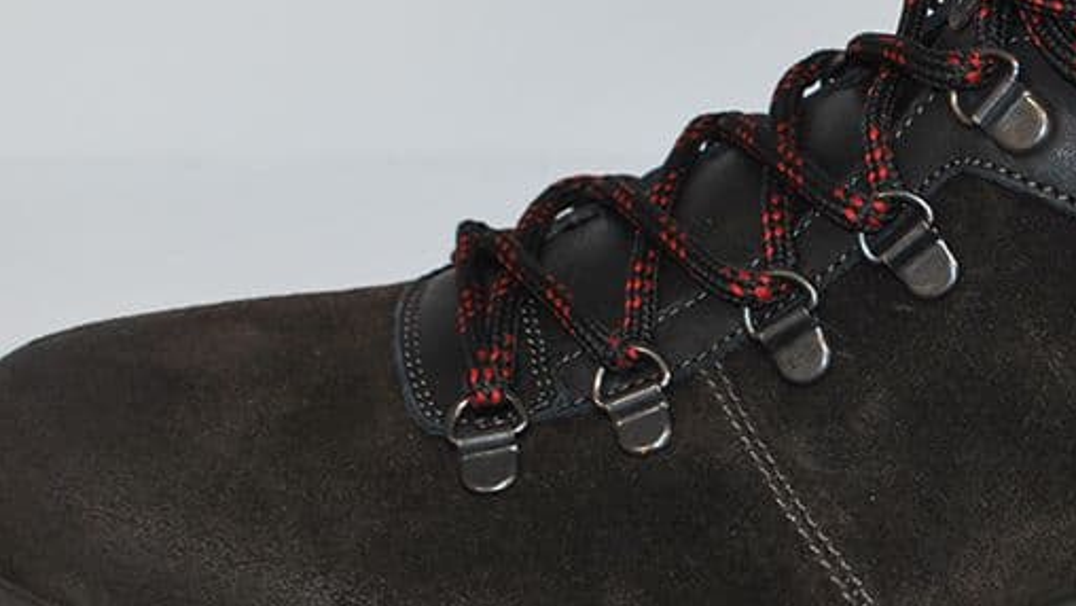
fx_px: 2968
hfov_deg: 20.3
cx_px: 896
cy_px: 165
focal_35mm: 104
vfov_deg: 11.6
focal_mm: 28
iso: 200
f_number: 4.5
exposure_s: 1/60
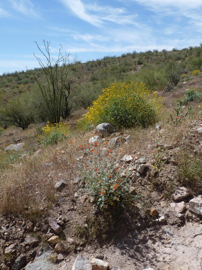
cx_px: 116
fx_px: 241
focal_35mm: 31
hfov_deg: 45.3
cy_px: 131
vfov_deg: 58.3
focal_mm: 4.3
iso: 100
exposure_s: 1/500
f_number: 5
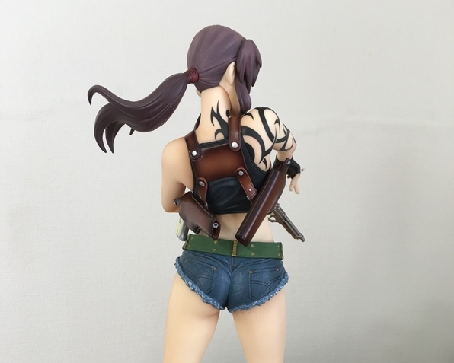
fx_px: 511
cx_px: 228
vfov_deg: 37.5
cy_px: 301
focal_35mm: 38
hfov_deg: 47.9
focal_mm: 4.15
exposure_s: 1/15
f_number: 2.2
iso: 50
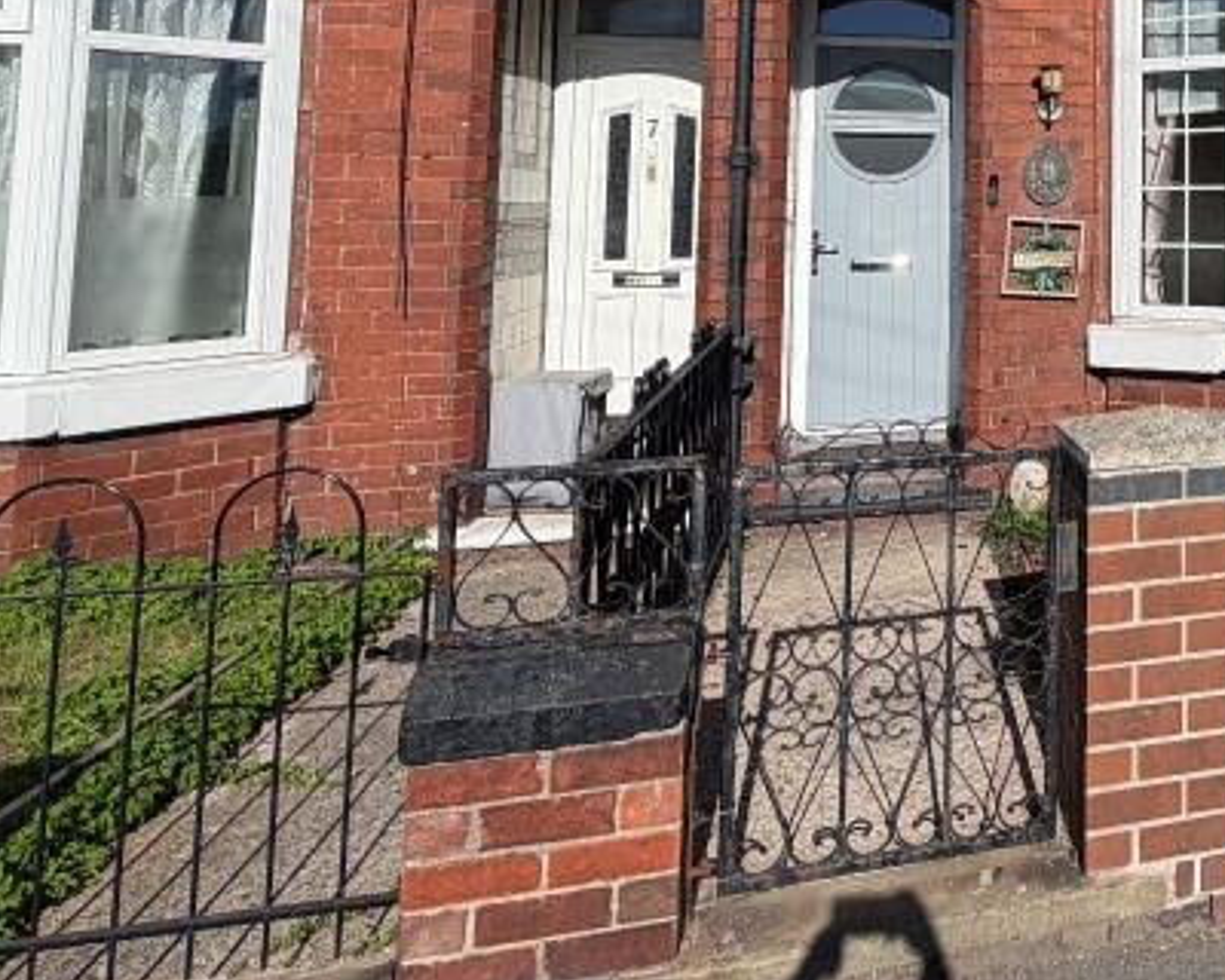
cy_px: 107
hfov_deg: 41.8
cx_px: 1320
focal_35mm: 35
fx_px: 1269
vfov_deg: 39.3
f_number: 2.2
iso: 20
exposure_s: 1/1235
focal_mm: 2.22
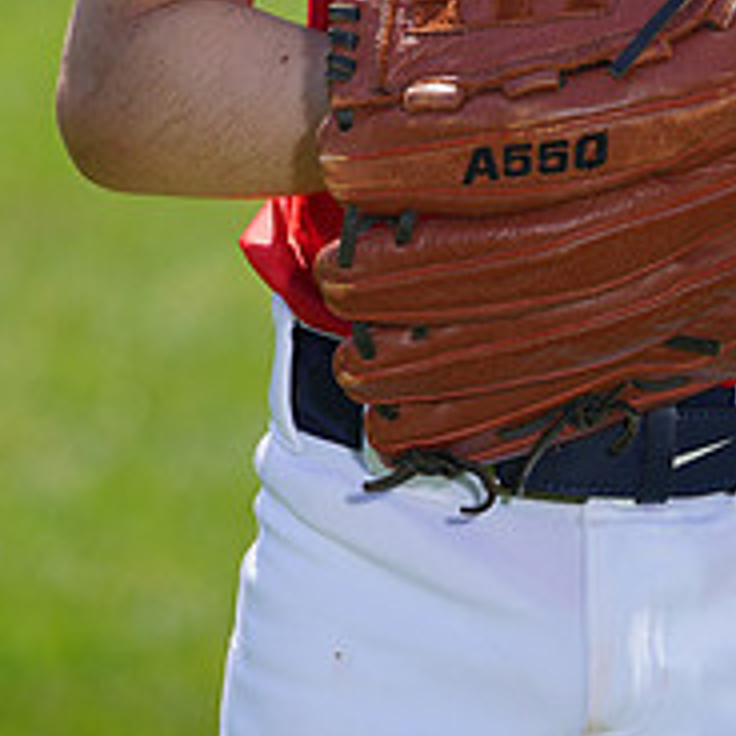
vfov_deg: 2.8
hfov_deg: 2.8
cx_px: 586
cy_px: -380
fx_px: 15155
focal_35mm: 630
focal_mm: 235
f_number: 7.1
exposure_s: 1/250
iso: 100
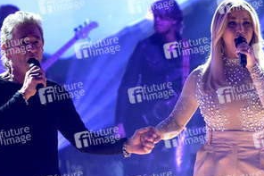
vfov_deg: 4.5
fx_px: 2235
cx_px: 163
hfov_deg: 6.8
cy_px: 115
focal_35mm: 305
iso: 3200
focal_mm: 200
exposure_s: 1/200
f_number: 5.6
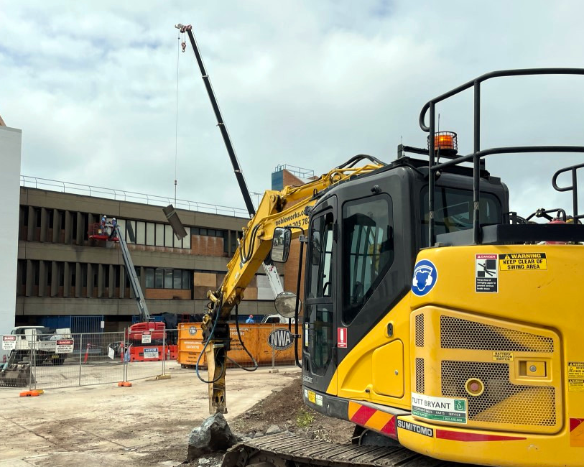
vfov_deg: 45.7
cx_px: 272
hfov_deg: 55.6
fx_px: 553
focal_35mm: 32
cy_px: 264
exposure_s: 1/9091
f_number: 1.6
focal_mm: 4.2
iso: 32
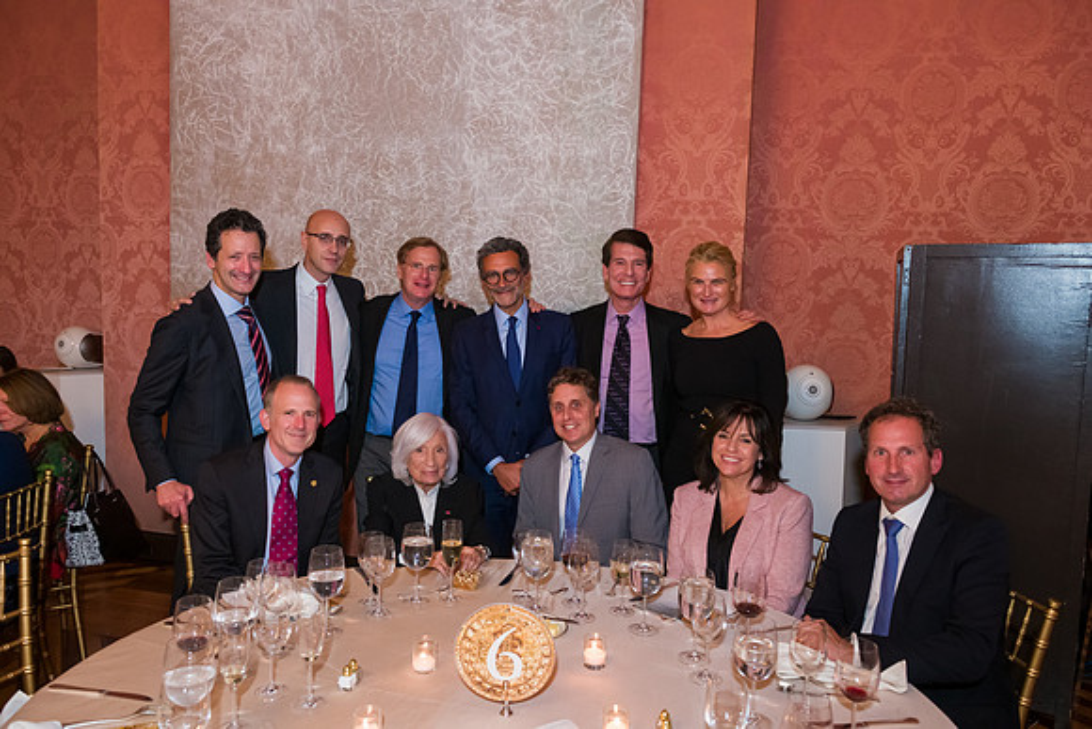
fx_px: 819
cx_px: 546
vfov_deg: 48.0
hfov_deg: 67.4
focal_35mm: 27
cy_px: 364
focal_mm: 27
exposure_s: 1/80
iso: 3200
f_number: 5
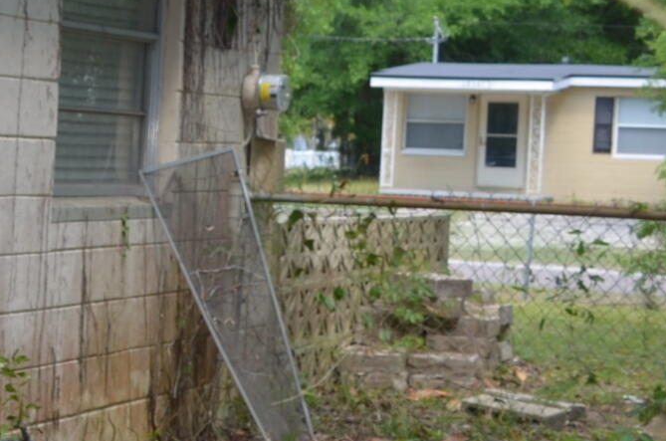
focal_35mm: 121
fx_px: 2234
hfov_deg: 14.5
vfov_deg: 11.3
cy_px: 203
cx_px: -593
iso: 100
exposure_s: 1/200
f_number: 4
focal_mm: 18
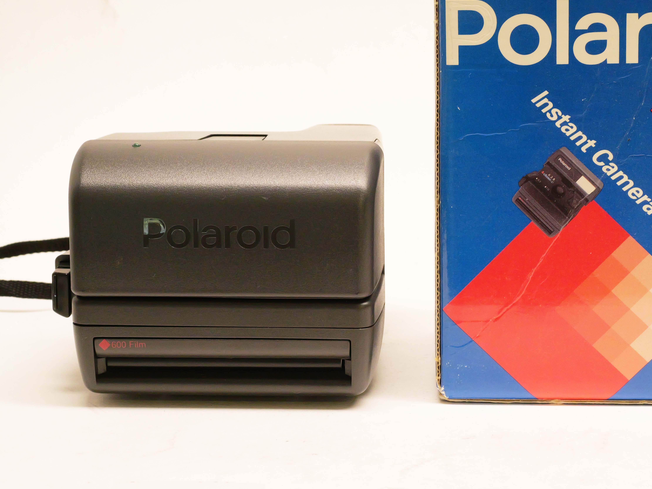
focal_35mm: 78
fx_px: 1470
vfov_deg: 18.9
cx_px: 419
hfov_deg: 24.9
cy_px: 185
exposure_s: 1/80
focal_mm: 30
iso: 1600
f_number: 8
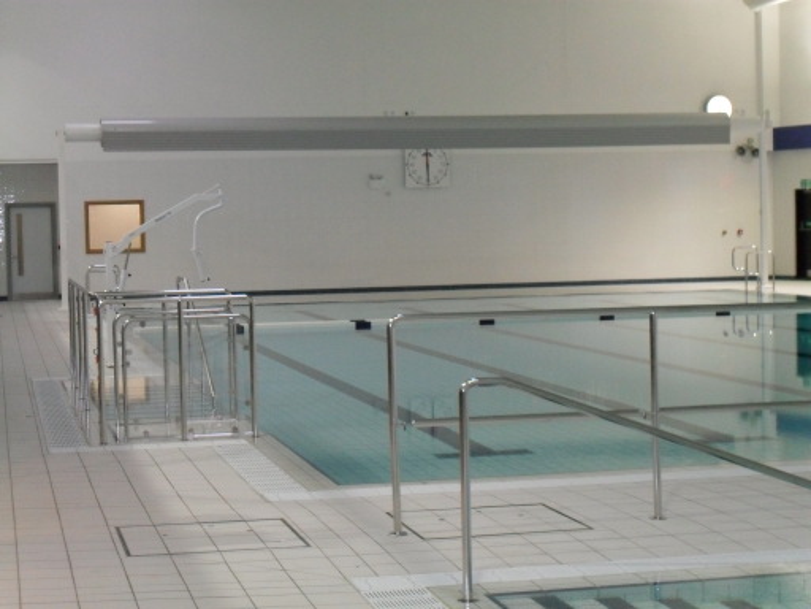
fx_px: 1874
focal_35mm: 80
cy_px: 304
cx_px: 406
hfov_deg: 24.4
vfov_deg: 18.4
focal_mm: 14.1
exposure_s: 1/60
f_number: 4.4
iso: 400
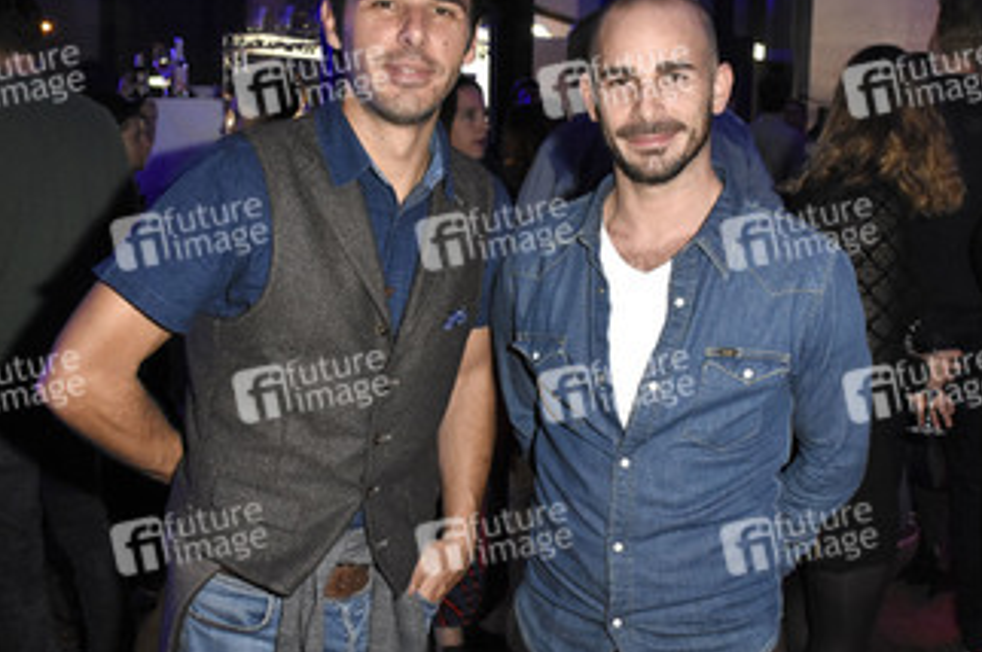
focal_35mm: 42
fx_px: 1144
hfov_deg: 46.4
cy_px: 311
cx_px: 535
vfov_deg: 31.8
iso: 5000
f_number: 6.3
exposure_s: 1/60
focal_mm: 20
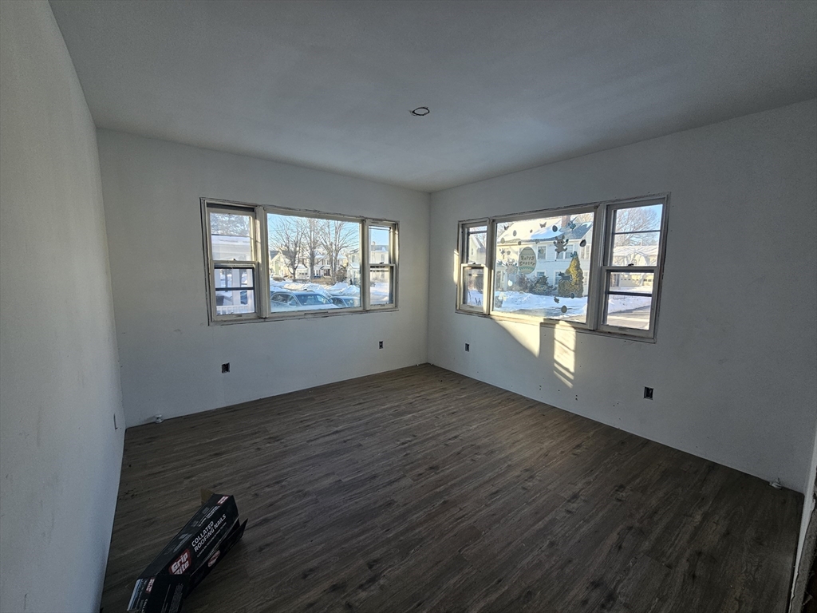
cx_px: 408
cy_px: 306
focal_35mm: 13
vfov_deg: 89.9
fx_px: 307
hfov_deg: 106.2
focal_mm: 2.2
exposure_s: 1/143
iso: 50
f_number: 2.2
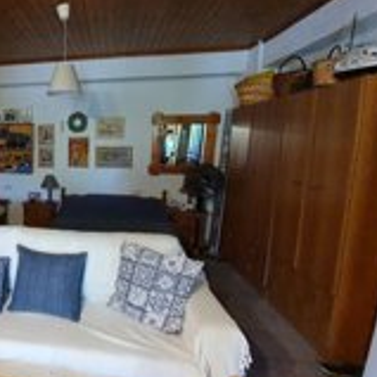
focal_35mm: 26
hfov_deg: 53.6
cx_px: 40
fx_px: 320
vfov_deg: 60.9
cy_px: 197
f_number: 2.2
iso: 500
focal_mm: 1.8
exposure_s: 1/33
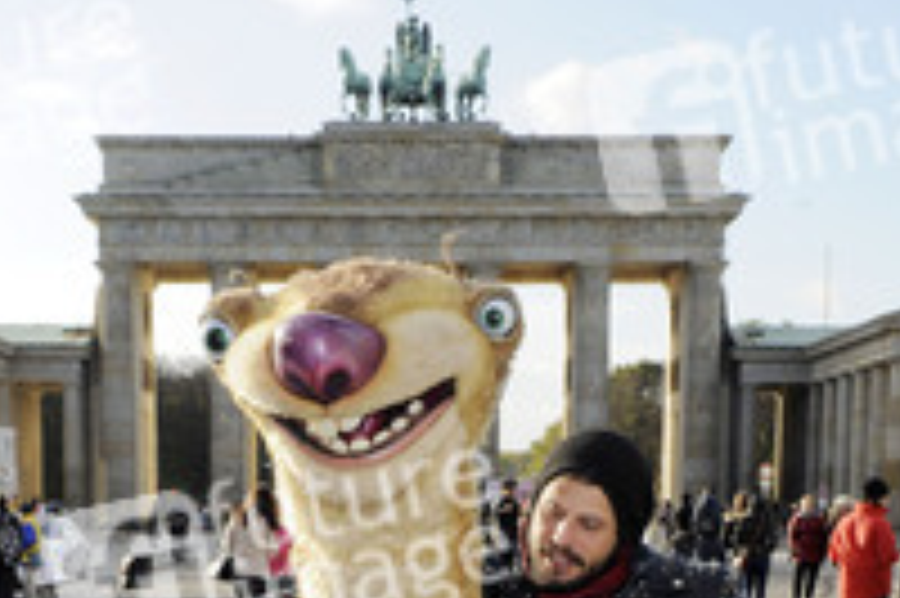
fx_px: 1798
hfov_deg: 28.1
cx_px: 412
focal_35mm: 72
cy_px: 782
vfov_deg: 17.7
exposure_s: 1/320
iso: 500
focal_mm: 36
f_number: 11
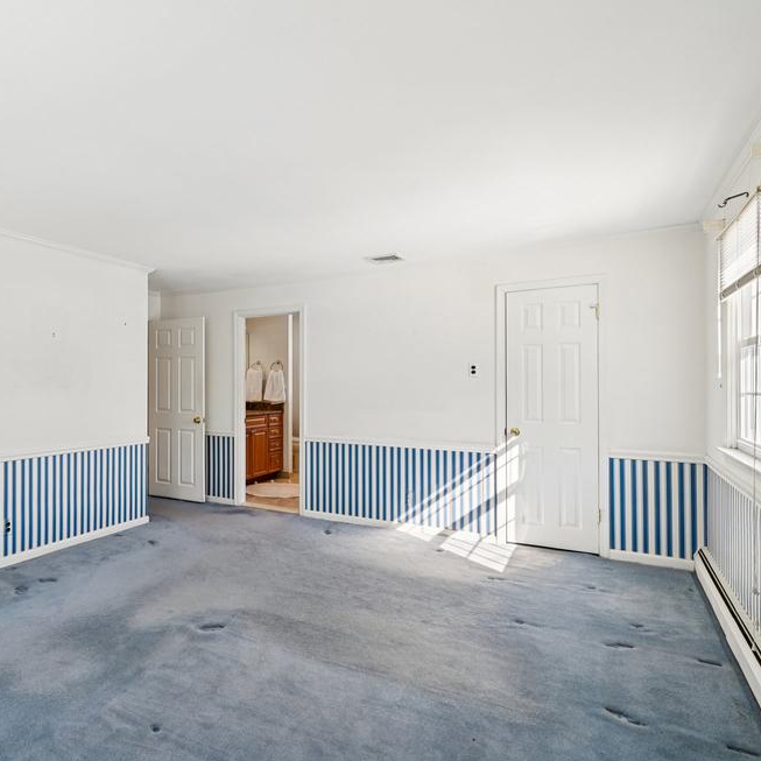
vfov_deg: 74.8
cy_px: 378
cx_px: 256
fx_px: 497
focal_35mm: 20
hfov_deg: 72.7
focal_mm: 15
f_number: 8
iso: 160
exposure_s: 1/30
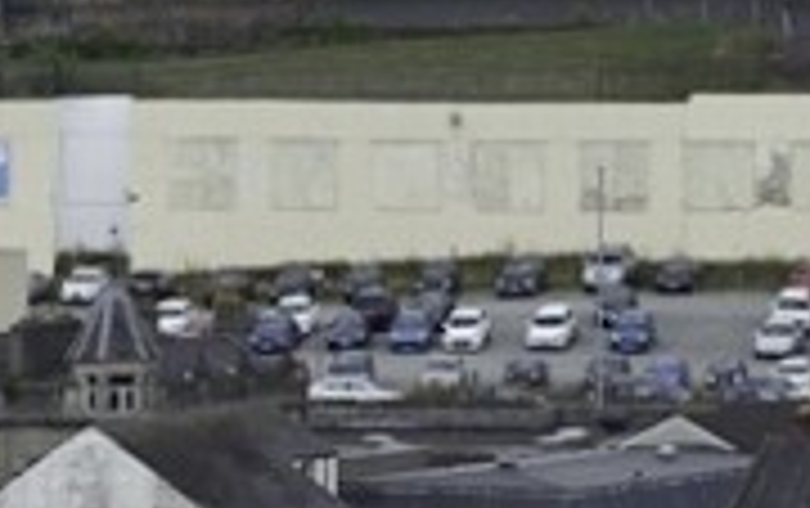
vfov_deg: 1.4
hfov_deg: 2.2
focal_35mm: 976
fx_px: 21572
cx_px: 198
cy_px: -72
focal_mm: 128.3
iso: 400
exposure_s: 1/1400
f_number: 5
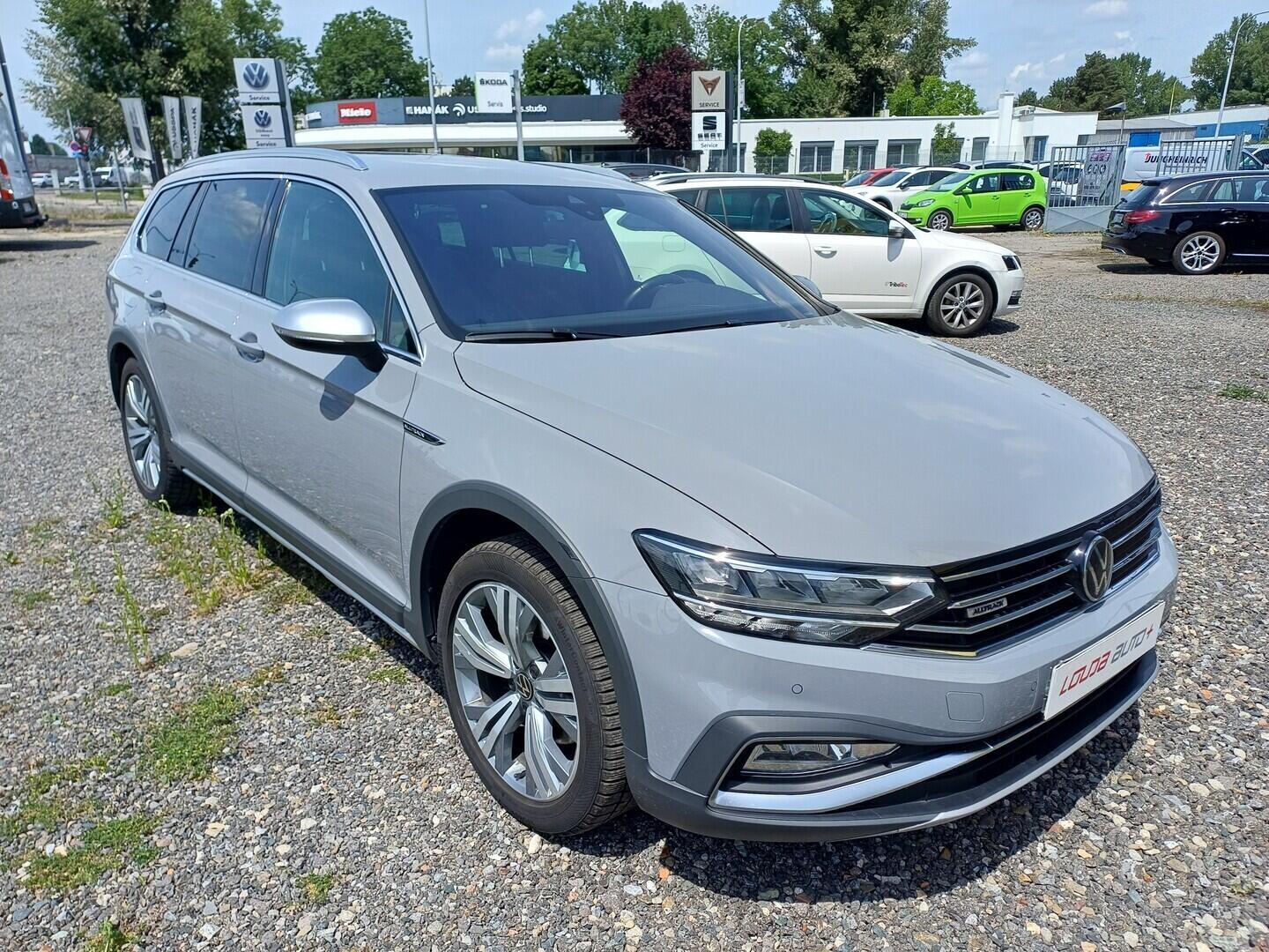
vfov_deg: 54.9
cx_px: 634
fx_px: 916
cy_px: 476
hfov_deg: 69.4
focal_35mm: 25
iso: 50
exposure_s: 1/1259
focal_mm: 4.65
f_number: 1.8
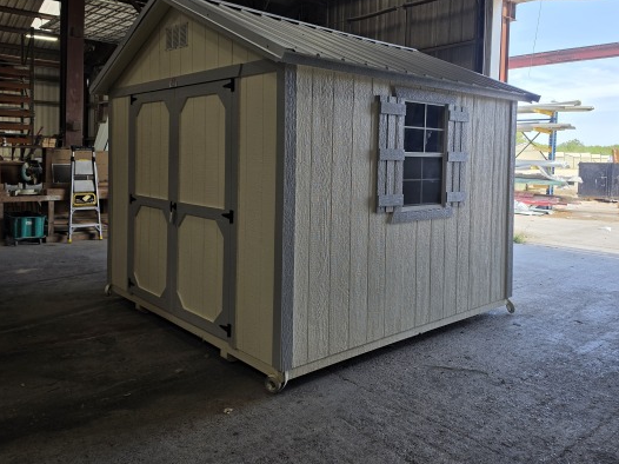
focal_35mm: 28
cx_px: 319
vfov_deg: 49.4
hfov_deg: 63.5
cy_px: 183
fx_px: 500
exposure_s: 1/211
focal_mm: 6.5
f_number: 1.4
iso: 10
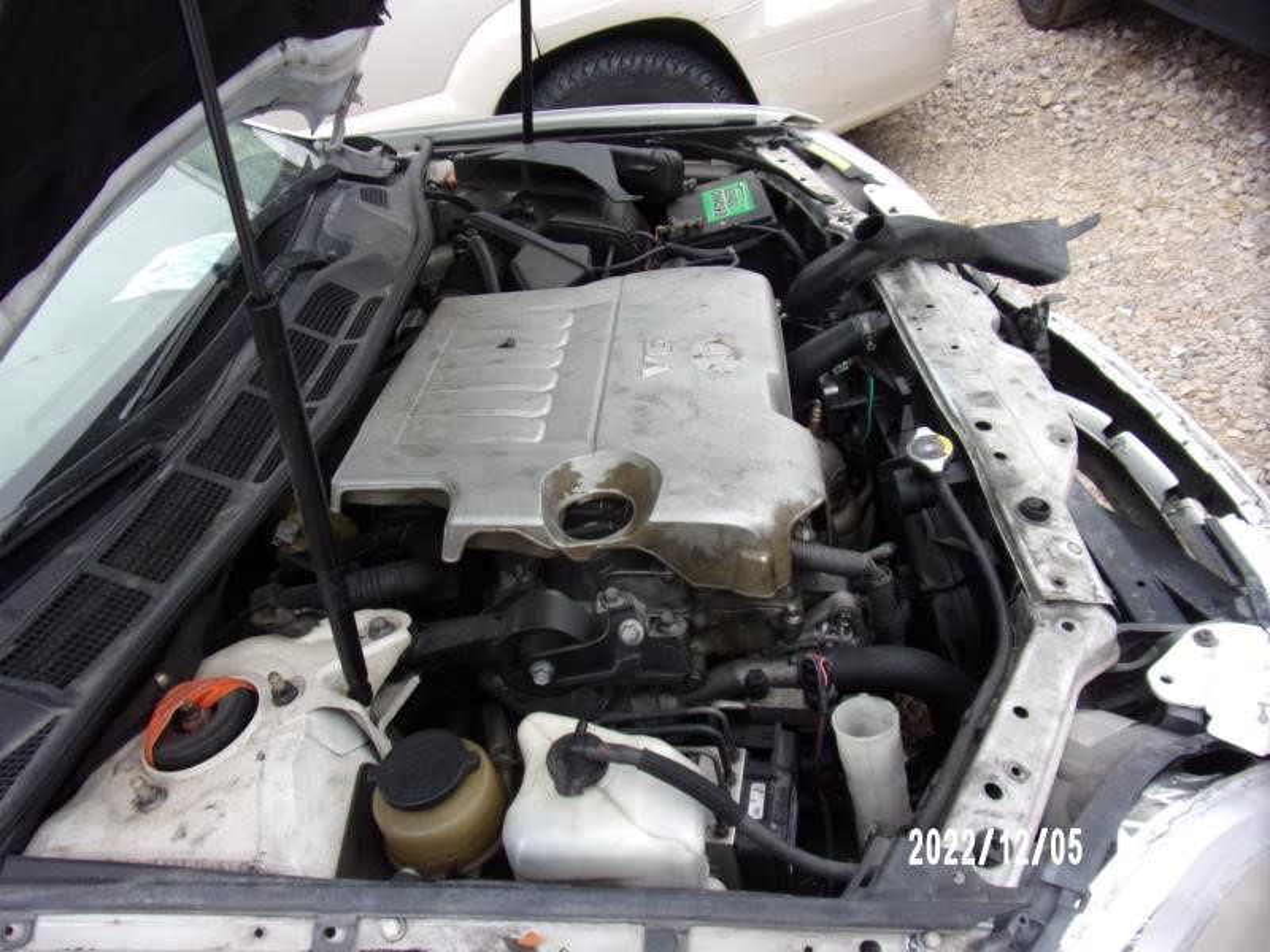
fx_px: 881
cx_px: 635
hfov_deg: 71.6
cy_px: 476
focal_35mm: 24
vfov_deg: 56.8
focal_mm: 4.3
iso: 80
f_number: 3.3
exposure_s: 1/150
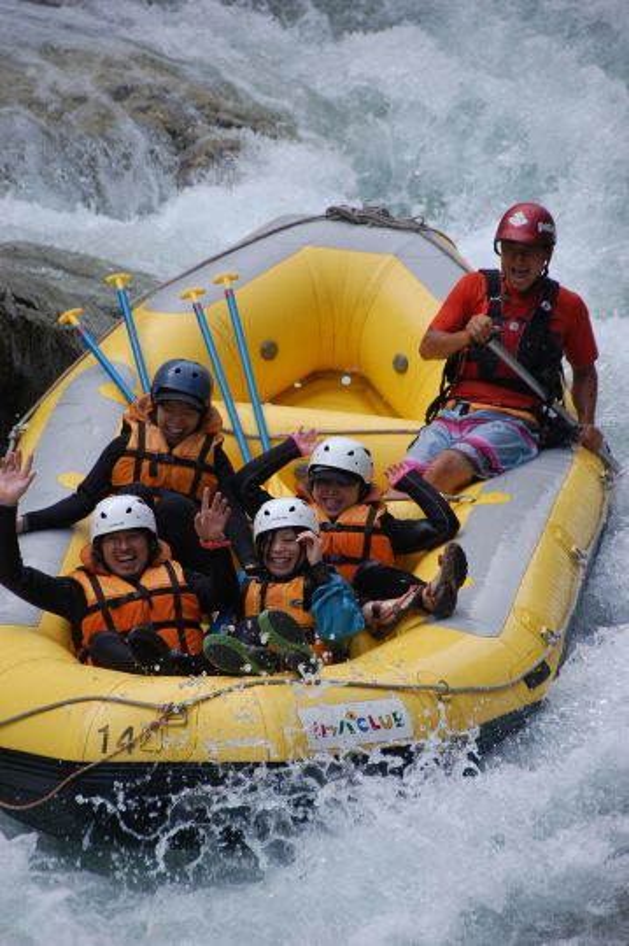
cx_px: 314
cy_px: 473
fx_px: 6695
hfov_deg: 5.4
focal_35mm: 255
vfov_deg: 8.1
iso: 400
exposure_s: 1/640
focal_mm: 170
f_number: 5.6
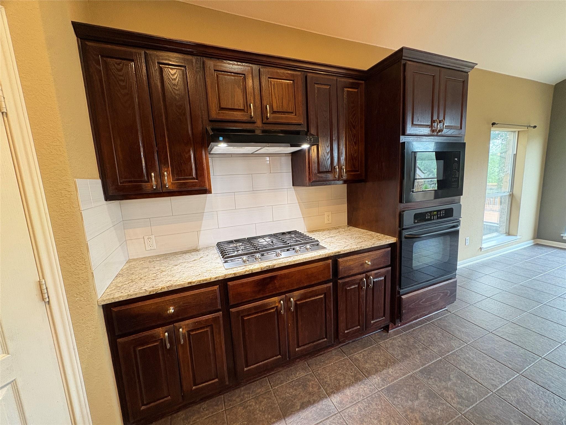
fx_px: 229
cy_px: 212
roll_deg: +3.5
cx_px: 283
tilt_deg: -8.3
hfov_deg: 102.1
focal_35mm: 14
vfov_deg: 85.7
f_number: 2.2
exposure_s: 1/60
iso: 250
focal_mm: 2.22
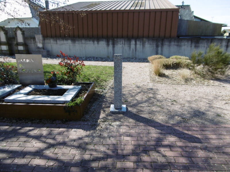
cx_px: 115
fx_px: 159
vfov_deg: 56.8
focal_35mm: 24
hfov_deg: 71.6
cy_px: 86
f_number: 3.1
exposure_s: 1/500
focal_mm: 4.3
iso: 100
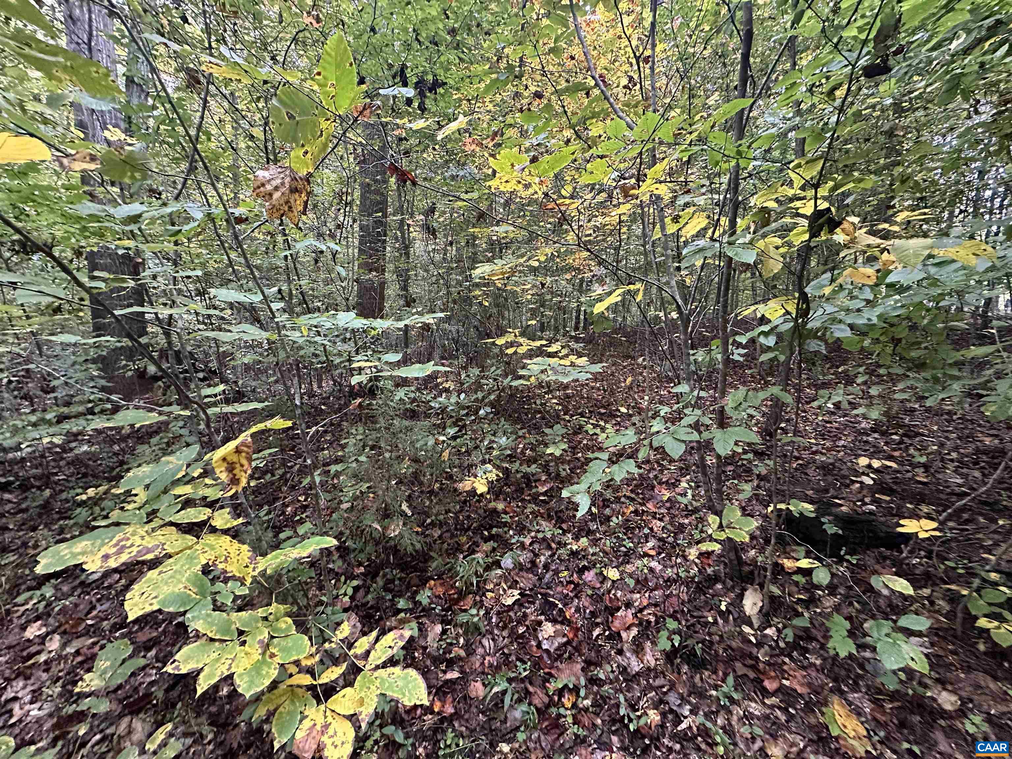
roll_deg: -3.3
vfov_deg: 85.7
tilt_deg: -3.8
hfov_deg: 102.1
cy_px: 380
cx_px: 506
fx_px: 409
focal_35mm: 14
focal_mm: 2.22
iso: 640
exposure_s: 1/60
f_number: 2.2
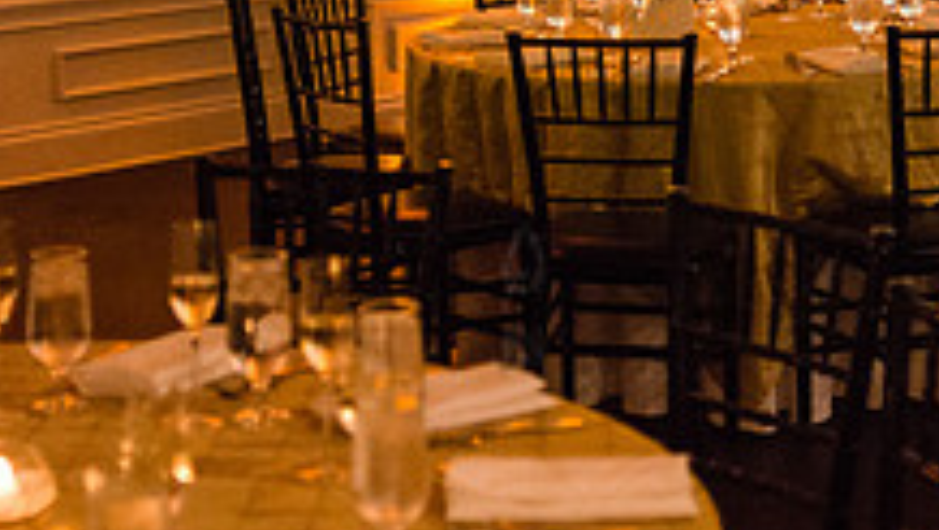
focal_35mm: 100
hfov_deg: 21.3
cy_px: -123
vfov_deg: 11.9
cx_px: 521
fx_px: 2492
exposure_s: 1/400
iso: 4000
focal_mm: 35
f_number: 2
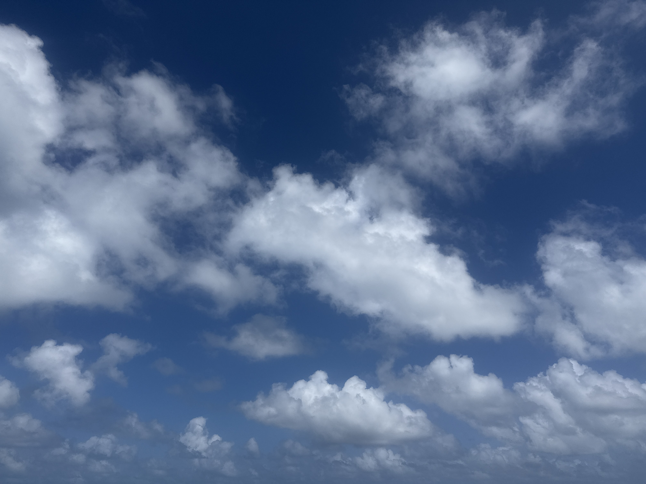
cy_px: 242
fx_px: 448
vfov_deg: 56.8
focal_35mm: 24
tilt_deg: +29.1
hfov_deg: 71.6
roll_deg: -0.1
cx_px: 323
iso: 80
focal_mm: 6.76
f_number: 1.78
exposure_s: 1/14286
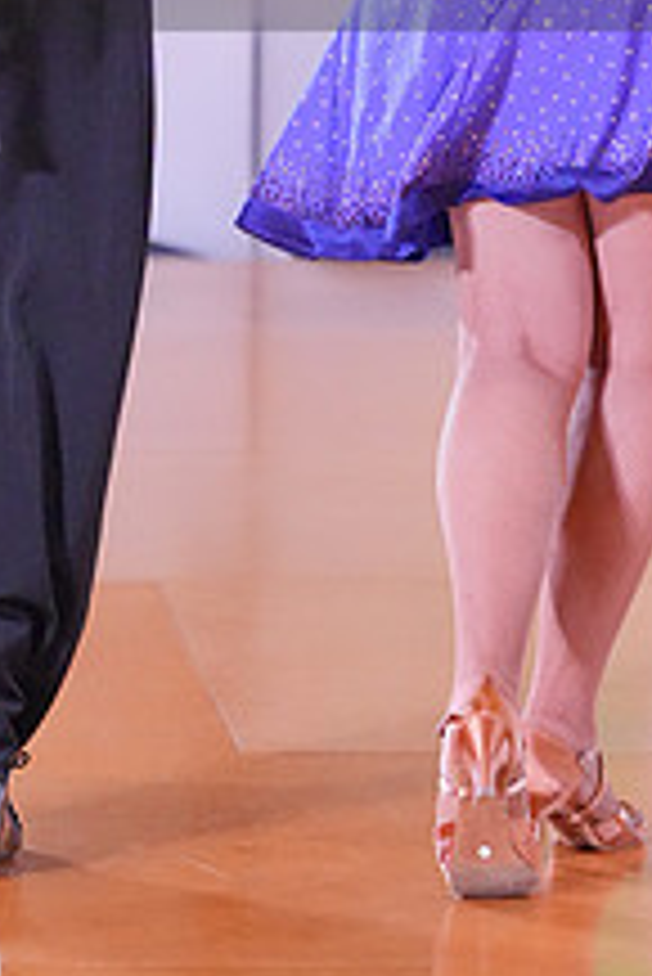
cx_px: 187
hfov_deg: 4.0
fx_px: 9357
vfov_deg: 5.9
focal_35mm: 345
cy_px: -117
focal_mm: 129
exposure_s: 1/500
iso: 10000
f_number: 3.5
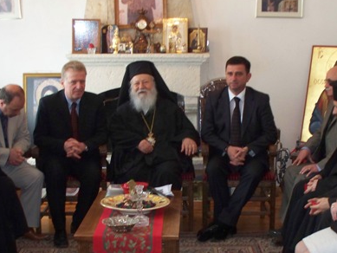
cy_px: 192
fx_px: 721
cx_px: 168
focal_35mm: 74
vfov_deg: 19.8
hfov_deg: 26.3
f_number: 2.8
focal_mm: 7.54
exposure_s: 1/30
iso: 200
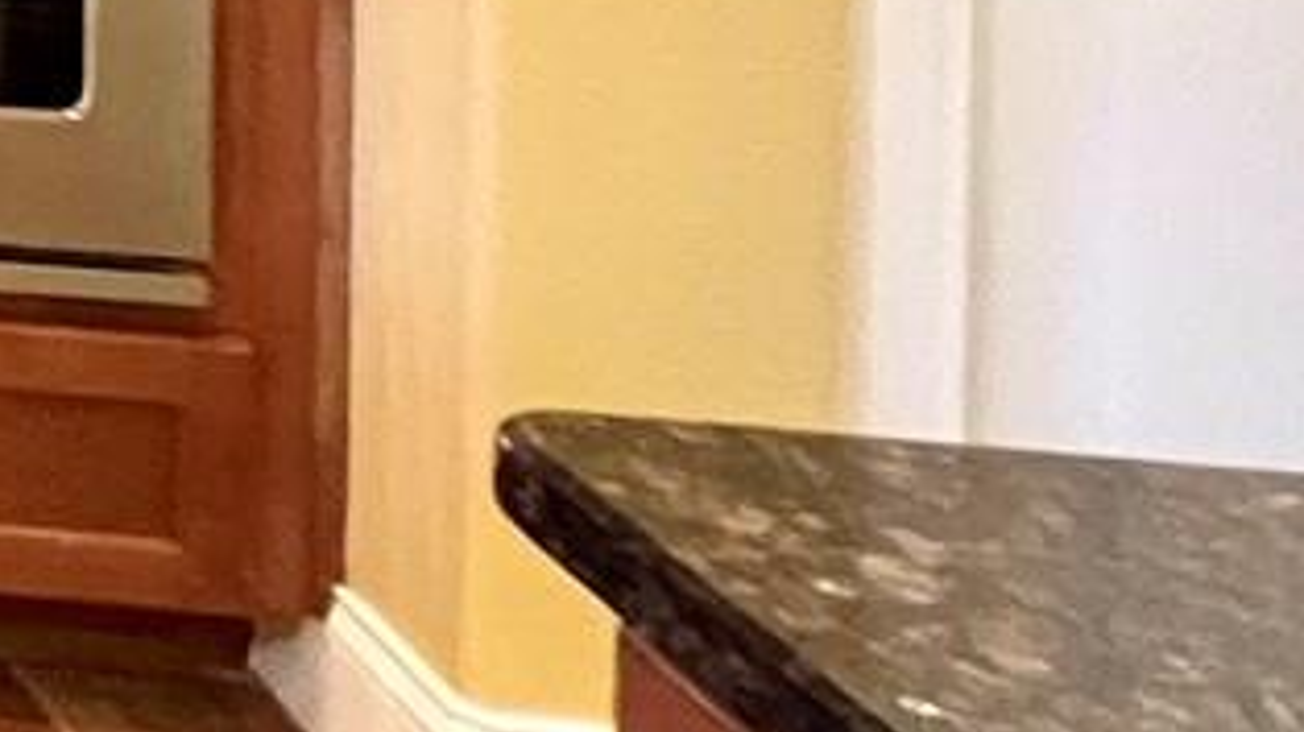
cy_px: -951
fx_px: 2489
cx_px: -1772
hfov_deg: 15.6
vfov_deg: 13.2
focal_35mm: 72
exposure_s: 1/60
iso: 640
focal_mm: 1.57
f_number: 1.8
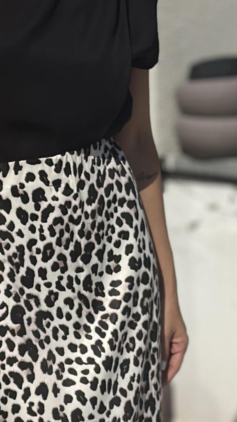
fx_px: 1811
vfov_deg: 13.3
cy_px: 274
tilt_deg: -12.3
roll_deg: +1.8
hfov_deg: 7.5
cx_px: 6
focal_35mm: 162
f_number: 1.78
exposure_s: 1/18868
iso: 64
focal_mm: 6.86
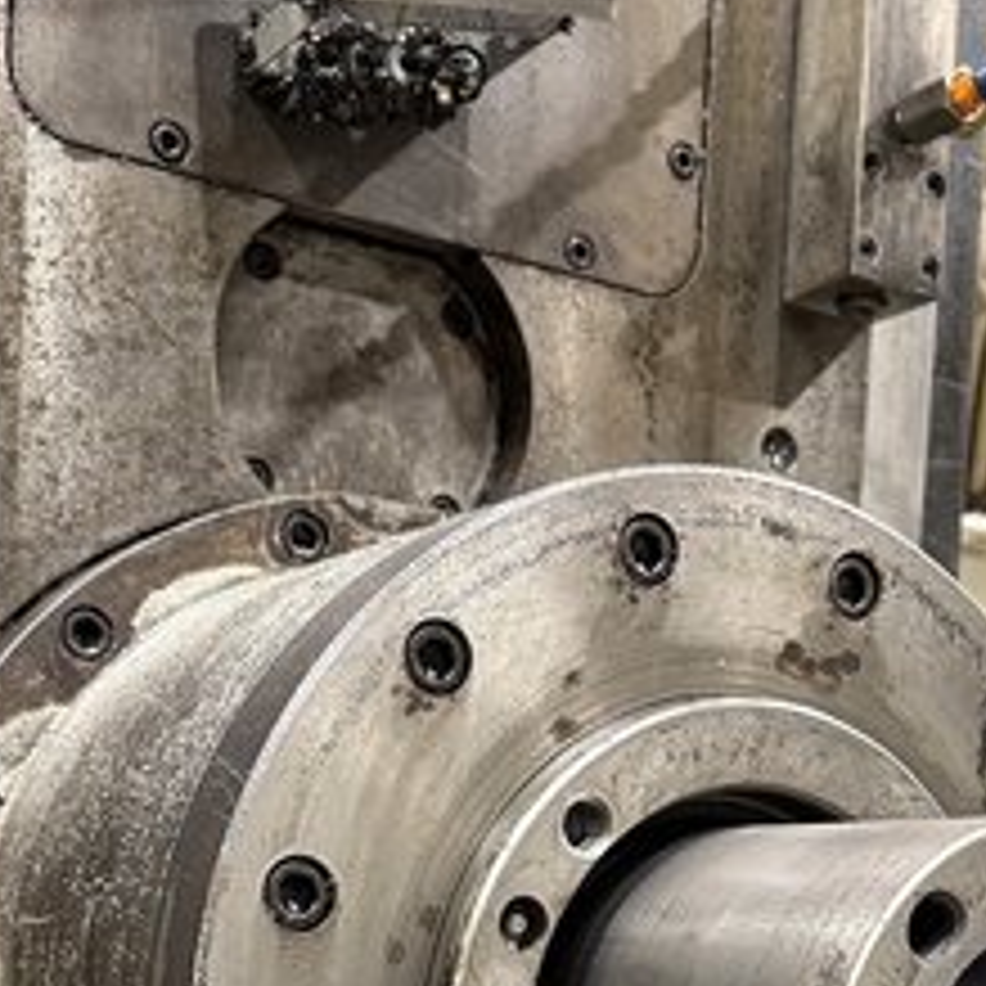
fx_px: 1869
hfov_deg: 29.3
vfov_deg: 27.1
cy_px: 1090
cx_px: 657
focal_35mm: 58
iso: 320
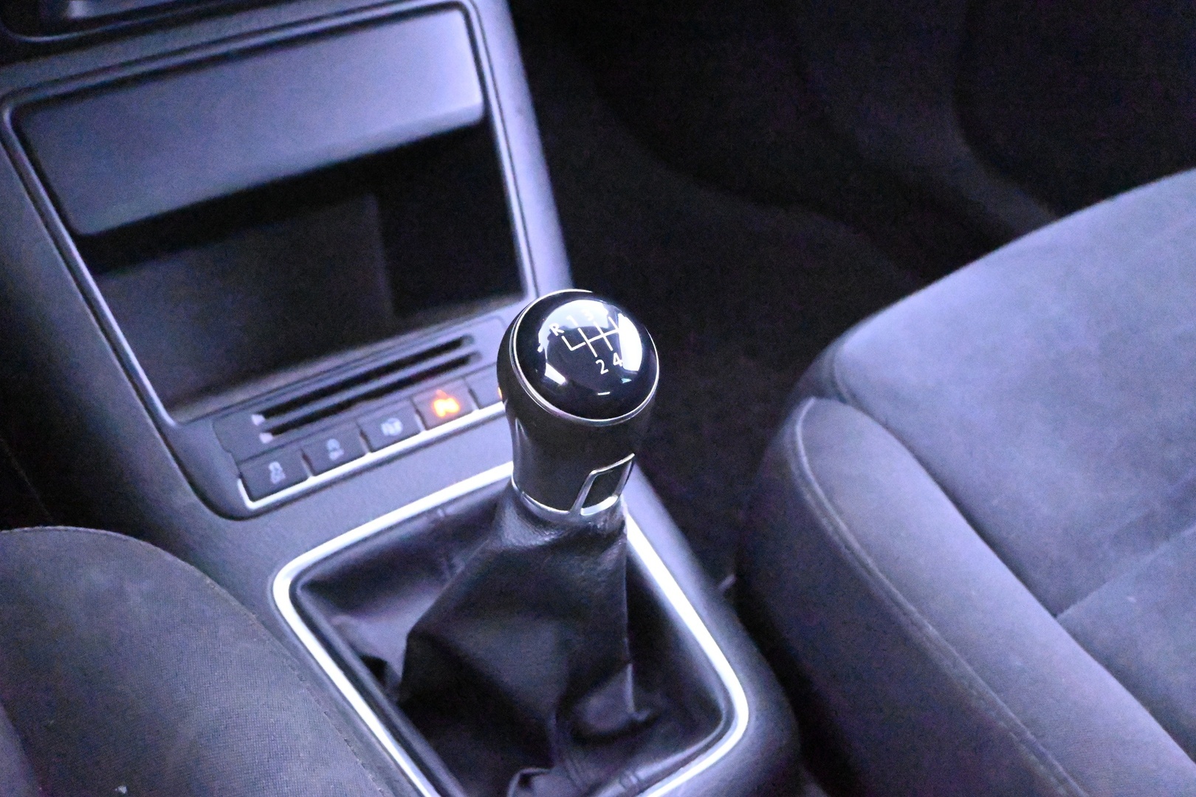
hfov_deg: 47.2
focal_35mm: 41
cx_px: 598
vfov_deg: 32.4
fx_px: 1370
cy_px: 398
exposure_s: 1/40
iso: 51200
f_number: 4.5
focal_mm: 27.5
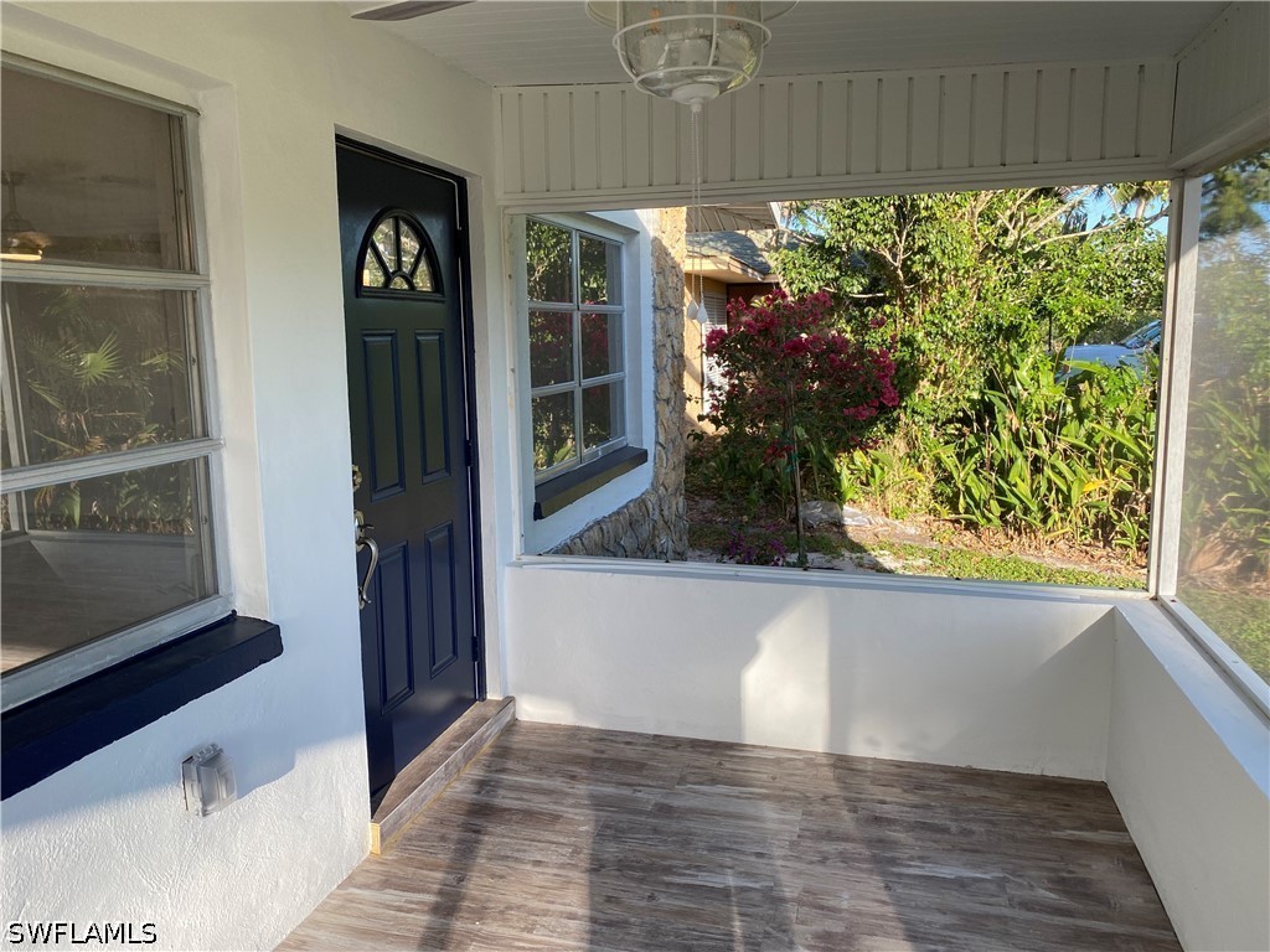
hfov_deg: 67.3
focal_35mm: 26
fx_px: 954
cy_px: 476
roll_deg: +1.1
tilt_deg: -8.4
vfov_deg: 53.1
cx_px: 635
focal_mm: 4.25
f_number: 1.8
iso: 32
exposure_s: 1/335
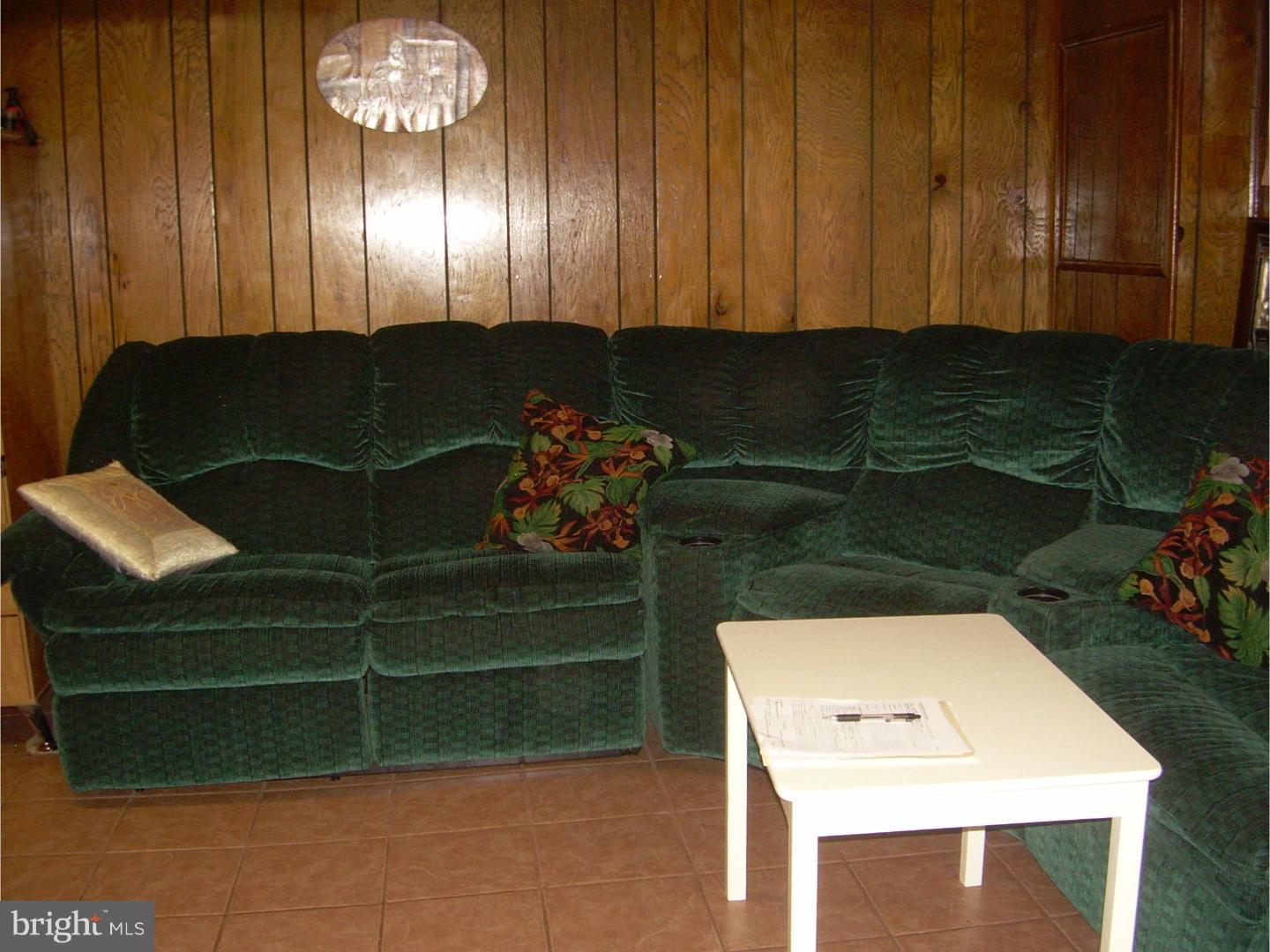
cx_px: 635
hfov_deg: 49.0
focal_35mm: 38
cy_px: 476
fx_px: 1394
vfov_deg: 37.7
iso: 200
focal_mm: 6.3
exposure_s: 1/60
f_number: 2.8
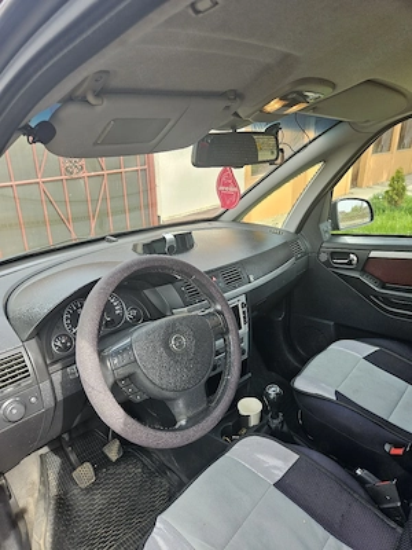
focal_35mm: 23
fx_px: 365
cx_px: 206
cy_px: 275
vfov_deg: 73.9
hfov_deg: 58.9
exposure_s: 1/149
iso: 25
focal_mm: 5.4
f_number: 1.8
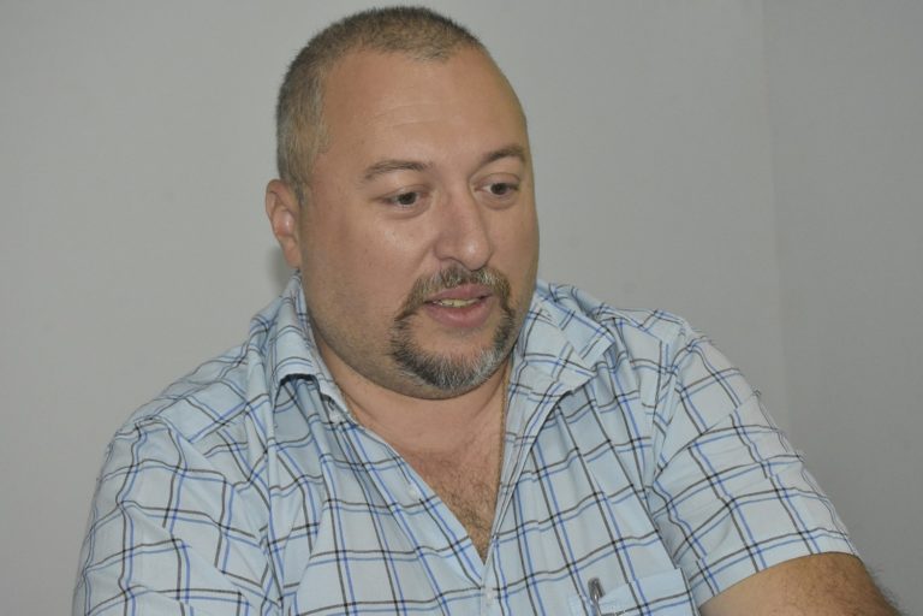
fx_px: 1730
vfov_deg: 20.2
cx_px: 462
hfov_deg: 29.9
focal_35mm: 68
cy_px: 308
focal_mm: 45
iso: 5000
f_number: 8
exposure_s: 1/200
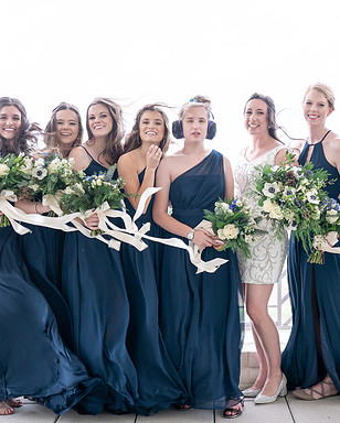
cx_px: 229
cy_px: 213
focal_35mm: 54
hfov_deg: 28.0
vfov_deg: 34.7
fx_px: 678
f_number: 4
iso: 320
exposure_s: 1/250
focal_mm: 35
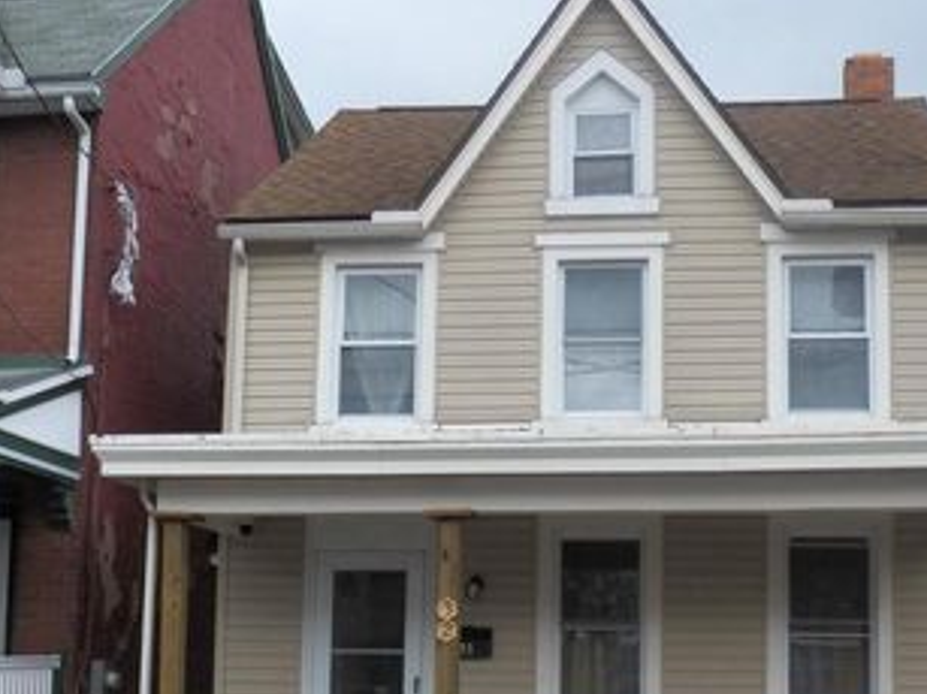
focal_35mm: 57
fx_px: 1526
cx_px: 550
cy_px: 560
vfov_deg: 25.2
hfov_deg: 33.7
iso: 125
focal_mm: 6.3
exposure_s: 1/400
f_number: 4
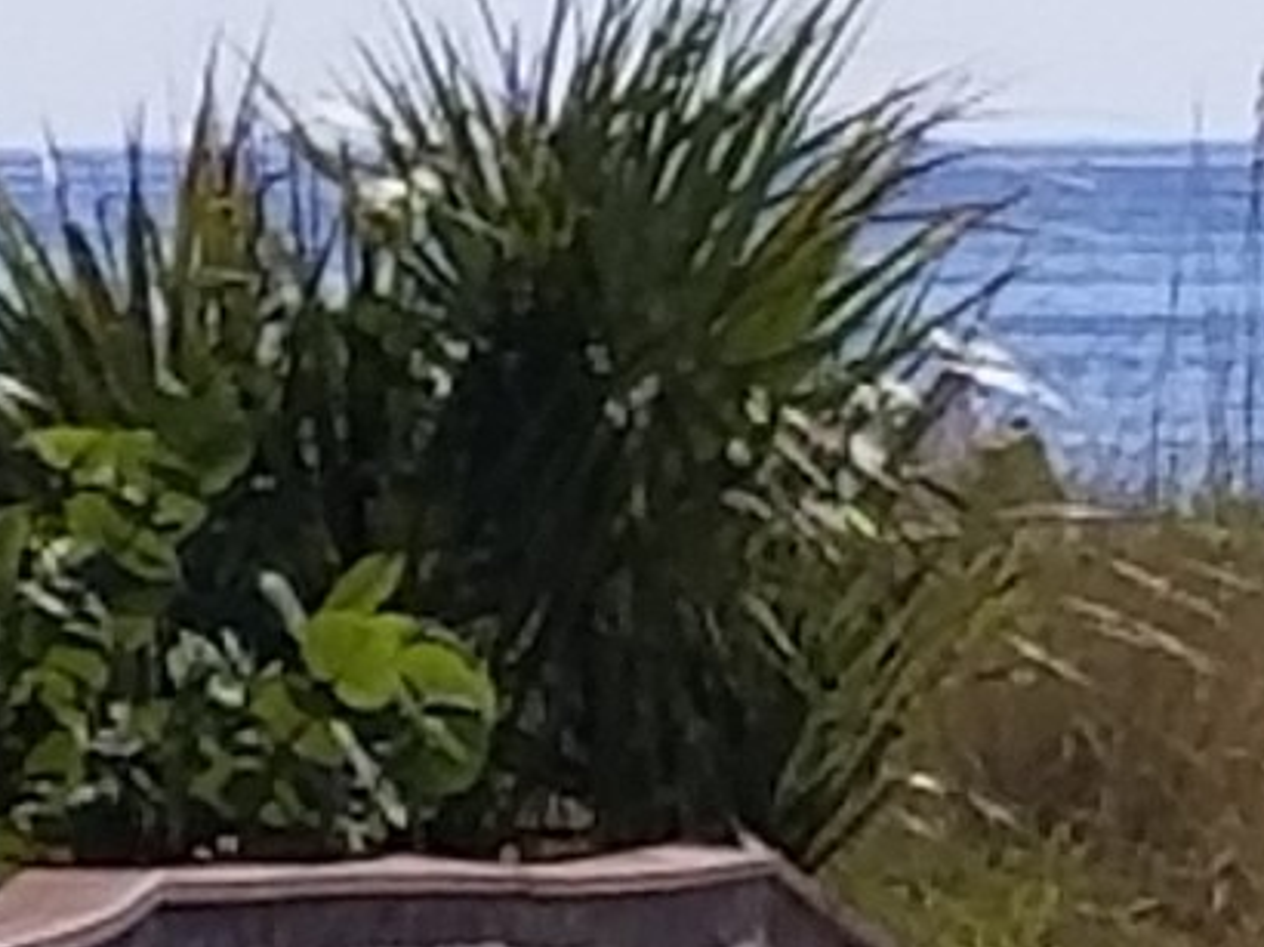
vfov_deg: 22.4
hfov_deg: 29.8
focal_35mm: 65
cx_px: 570
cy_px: 262
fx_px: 2372
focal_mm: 4.25
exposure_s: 1/6752
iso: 50
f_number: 1.7
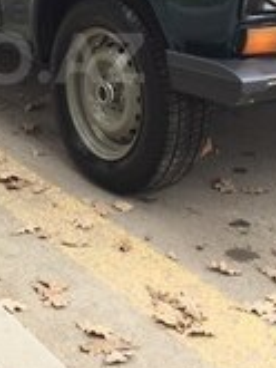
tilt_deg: -13.3
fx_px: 924
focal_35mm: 87
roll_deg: -0.1
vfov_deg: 22.1
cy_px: 58
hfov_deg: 16.5
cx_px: -27
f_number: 2.2
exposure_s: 1/100
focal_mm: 4.15
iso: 32
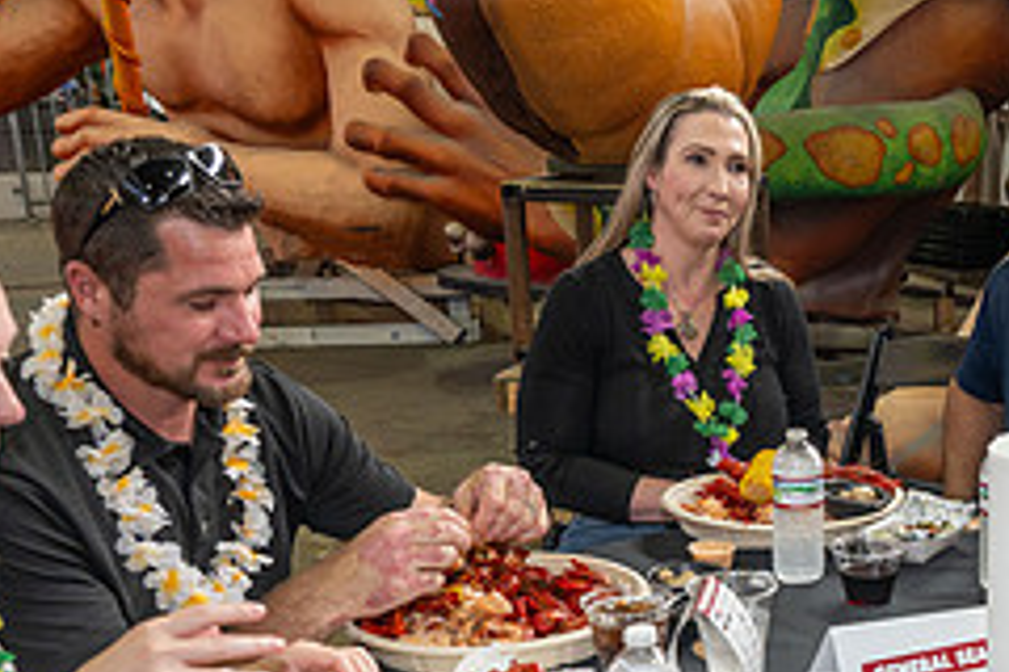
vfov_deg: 22.8
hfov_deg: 31.9
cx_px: 1005
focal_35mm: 58
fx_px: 1625
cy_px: 598
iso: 360
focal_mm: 24
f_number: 4
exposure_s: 1/60
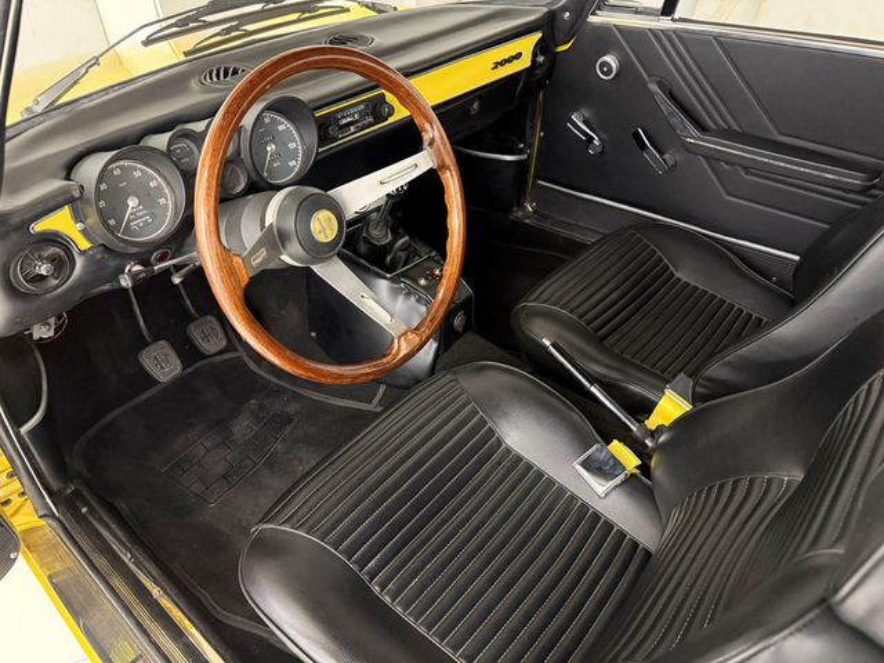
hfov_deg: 71.6
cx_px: 442
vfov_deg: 56.8
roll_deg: +3.0
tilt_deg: -35.3
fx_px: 613
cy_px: 332
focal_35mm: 24
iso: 1000
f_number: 1.78
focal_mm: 6.76
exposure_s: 1/30
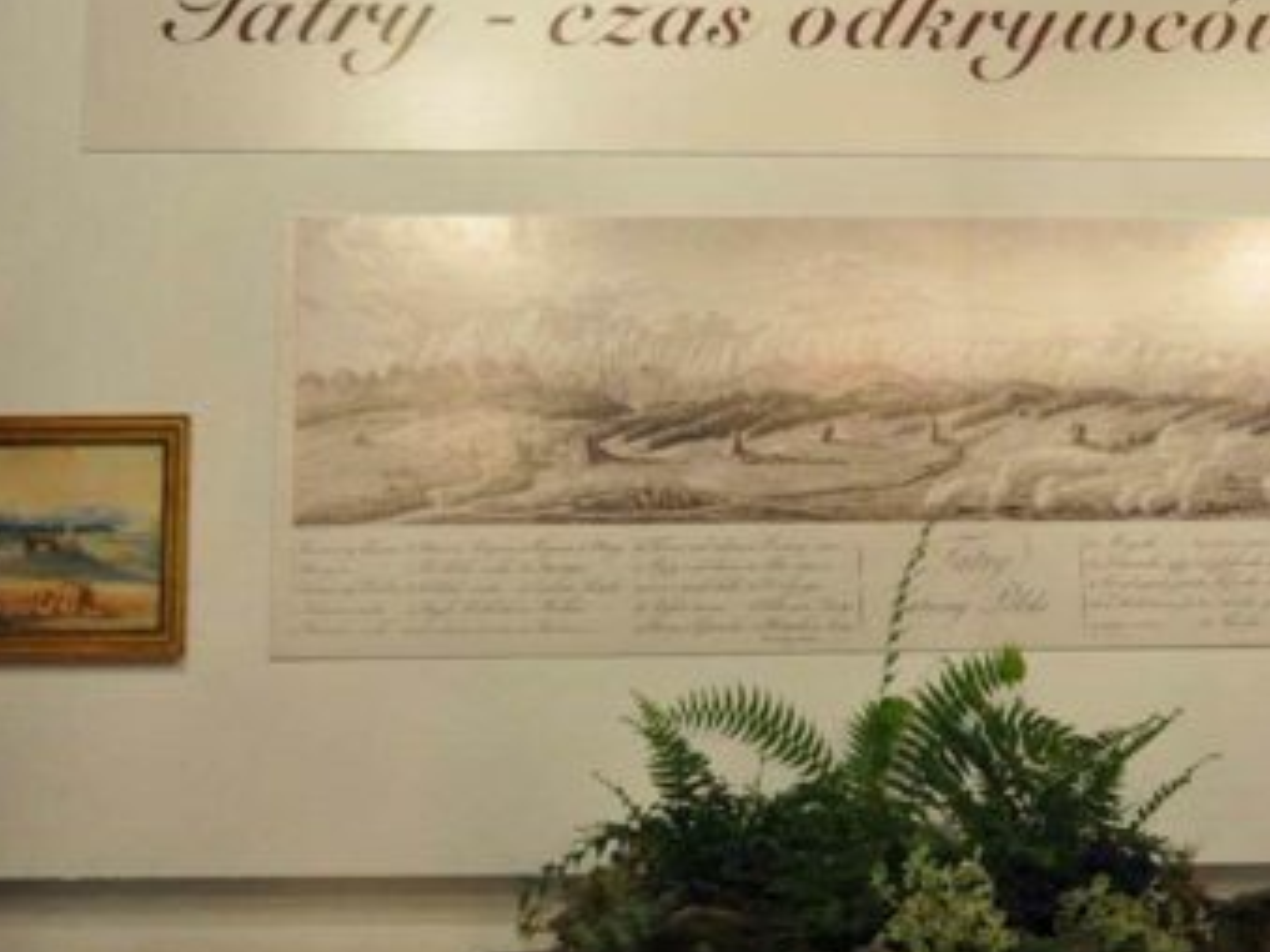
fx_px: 1797
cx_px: 629
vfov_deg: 29.7
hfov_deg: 38.9
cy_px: 461
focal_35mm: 49
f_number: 4.5
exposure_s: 1/125
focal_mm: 24
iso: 2000
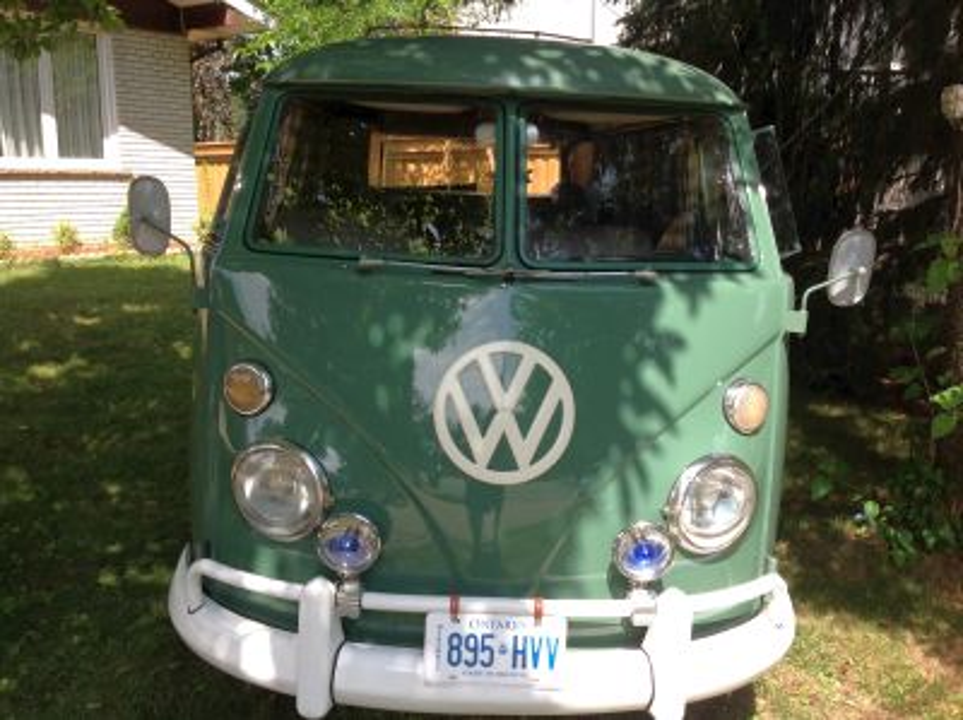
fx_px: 973
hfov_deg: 52.7
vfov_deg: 40.6
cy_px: 360
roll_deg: -0.2
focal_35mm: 35
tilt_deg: -9.6
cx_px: 482
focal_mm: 4.28
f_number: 2.4
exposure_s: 1/605
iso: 50
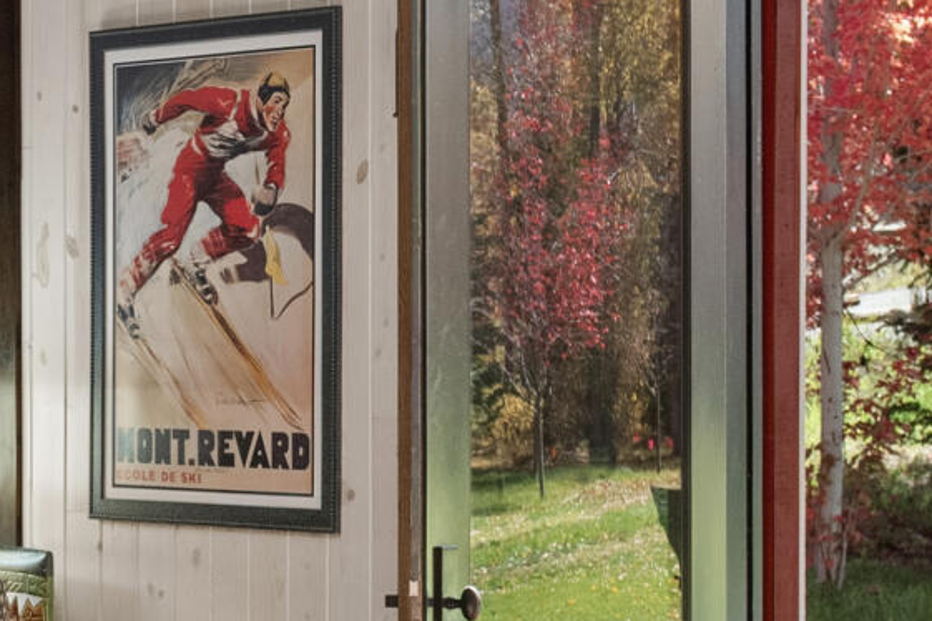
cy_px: 359
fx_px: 3598
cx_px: 3
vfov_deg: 9.9
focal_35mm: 139
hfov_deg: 14.5
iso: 400
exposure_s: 1/5
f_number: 7.1
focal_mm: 26
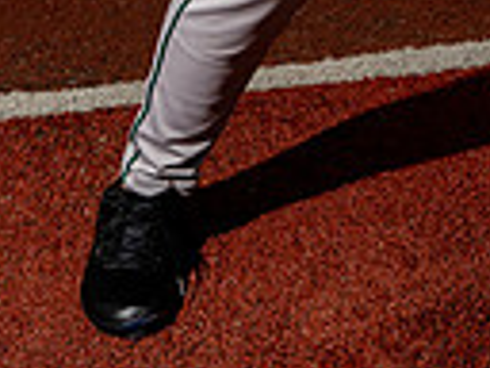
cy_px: -452
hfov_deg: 16.2
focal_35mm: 118
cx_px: 528
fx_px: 1670
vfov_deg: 11.0
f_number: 7.1
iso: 320
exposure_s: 1/250
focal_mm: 35
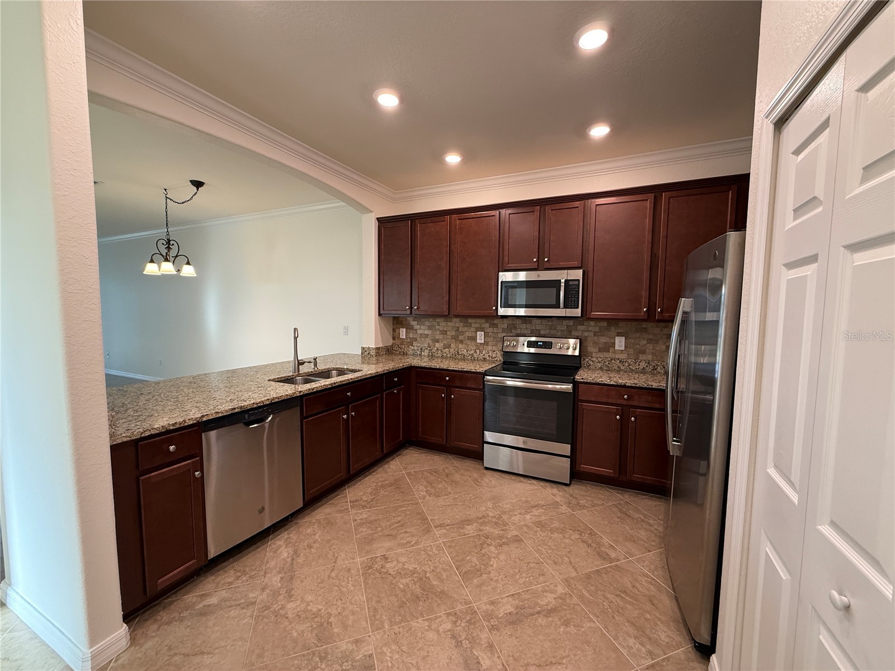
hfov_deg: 102.1
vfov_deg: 85.7
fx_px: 362
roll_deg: -0.7
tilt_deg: -3.8
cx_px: 448
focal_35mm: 14
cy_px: 336
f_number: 2.2
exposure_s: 1/60
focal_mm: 2.22
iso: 200
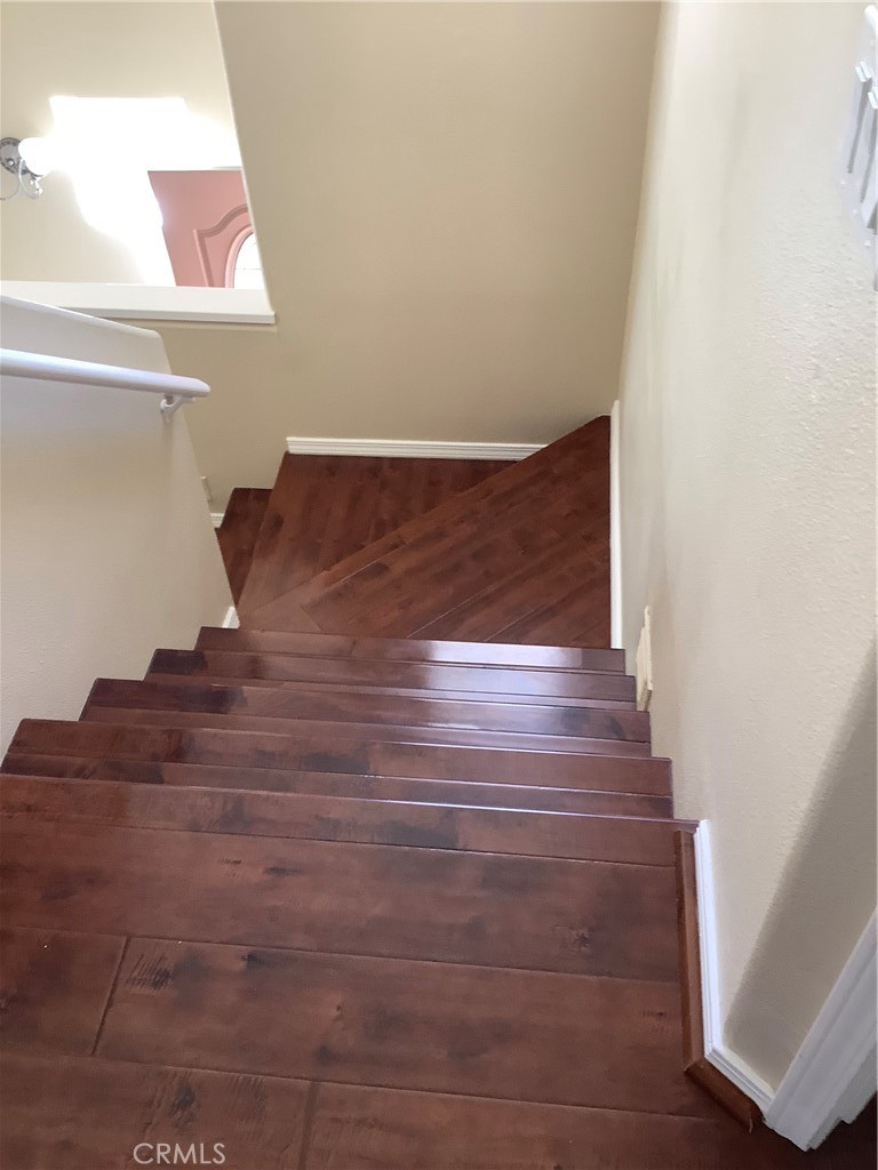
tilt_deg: -46.9
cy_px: 585
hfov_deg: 45.4
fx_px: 1048
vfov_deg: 58.4
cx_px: 439
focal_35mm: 31
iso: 125
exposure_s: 1/60
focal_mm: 3.3
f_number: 2.4
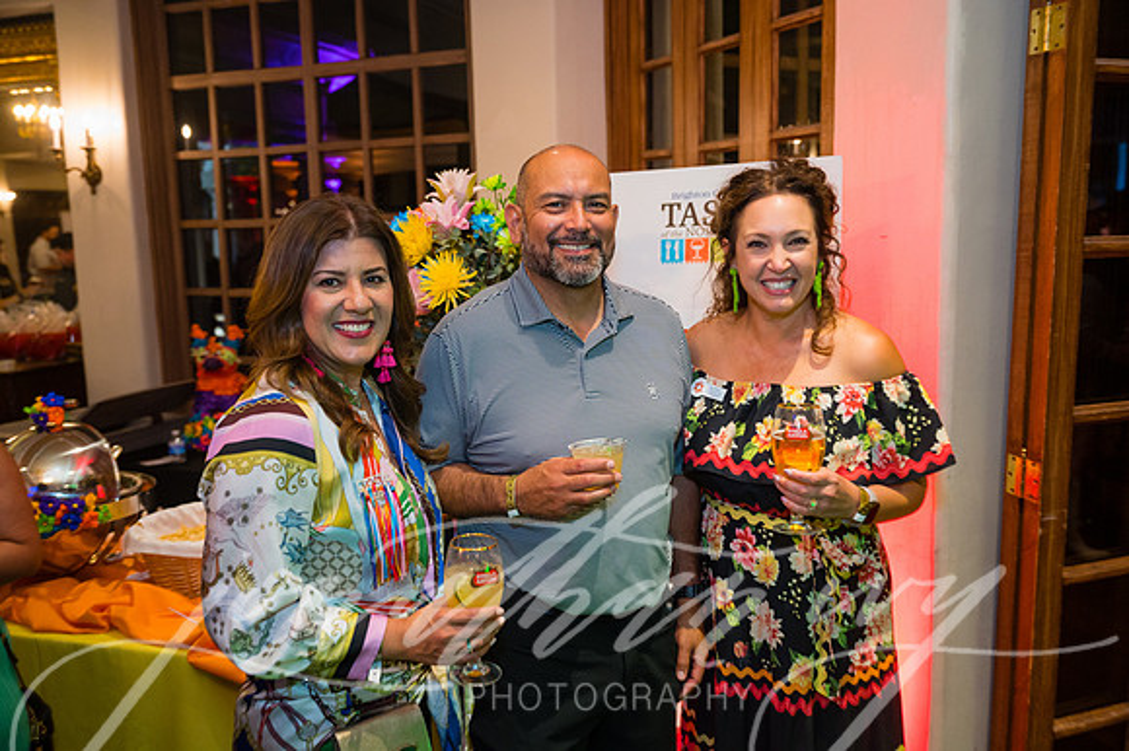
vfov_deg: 36.8
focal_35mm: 36
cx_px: 564
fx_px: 1128
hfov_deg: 53.2
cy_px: 376
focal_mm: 36
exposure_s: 1/125
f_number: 2.8
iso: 2500
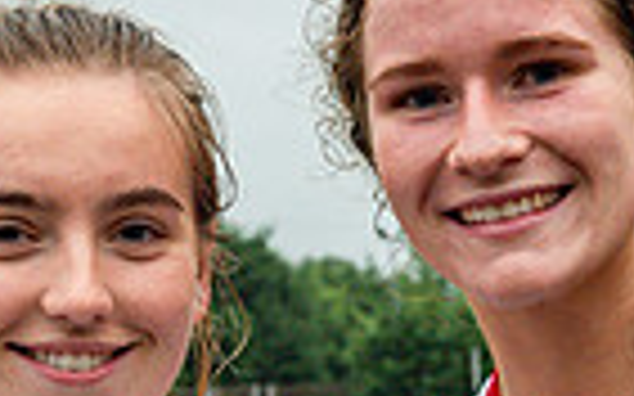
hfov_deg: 11.1
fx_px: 3264
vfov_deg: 6.8
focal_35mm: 189
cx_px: 229
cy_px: 576
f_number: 4
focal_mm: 45
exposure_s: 1/100
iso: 1600
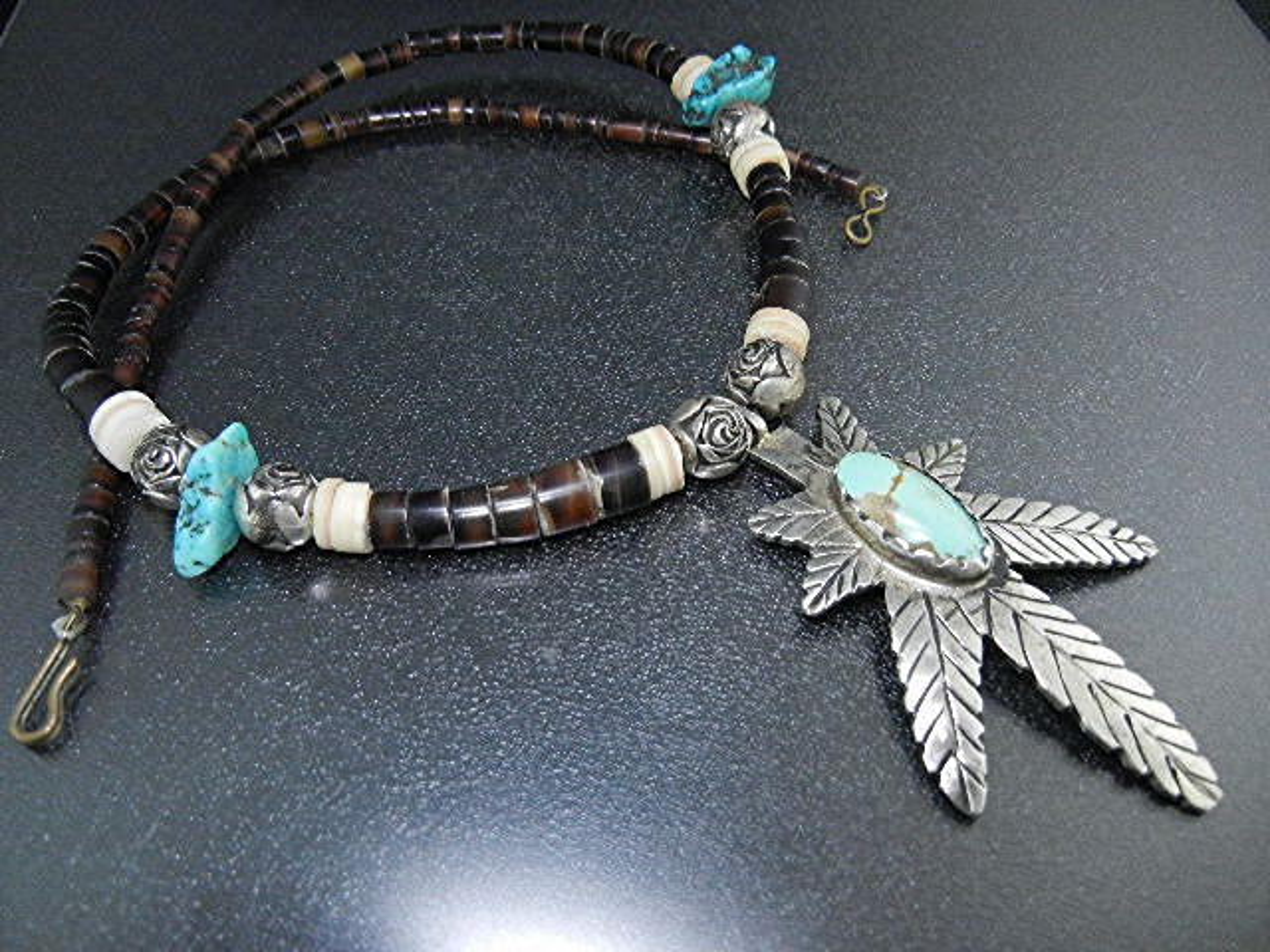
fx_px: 1101
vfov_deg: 46.8
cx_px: 635
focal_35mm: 30
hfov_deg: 60.0
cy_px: 476
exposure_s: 1/30
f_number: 7
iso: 800
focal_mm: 5.4
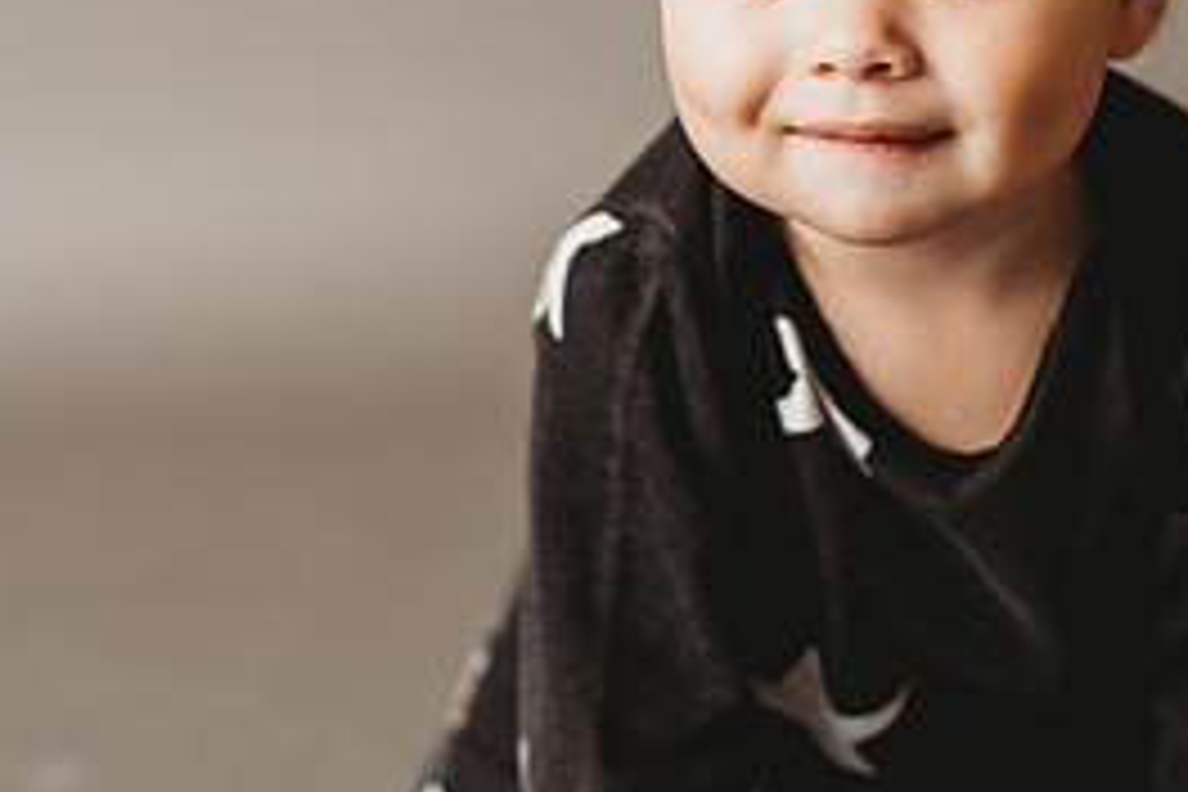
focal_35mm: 110
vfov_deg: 12.4
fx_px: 3630
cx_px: 756
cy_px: 160
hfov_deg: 18.6
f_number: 2.2
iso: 100
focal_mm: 50
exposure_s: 1/160
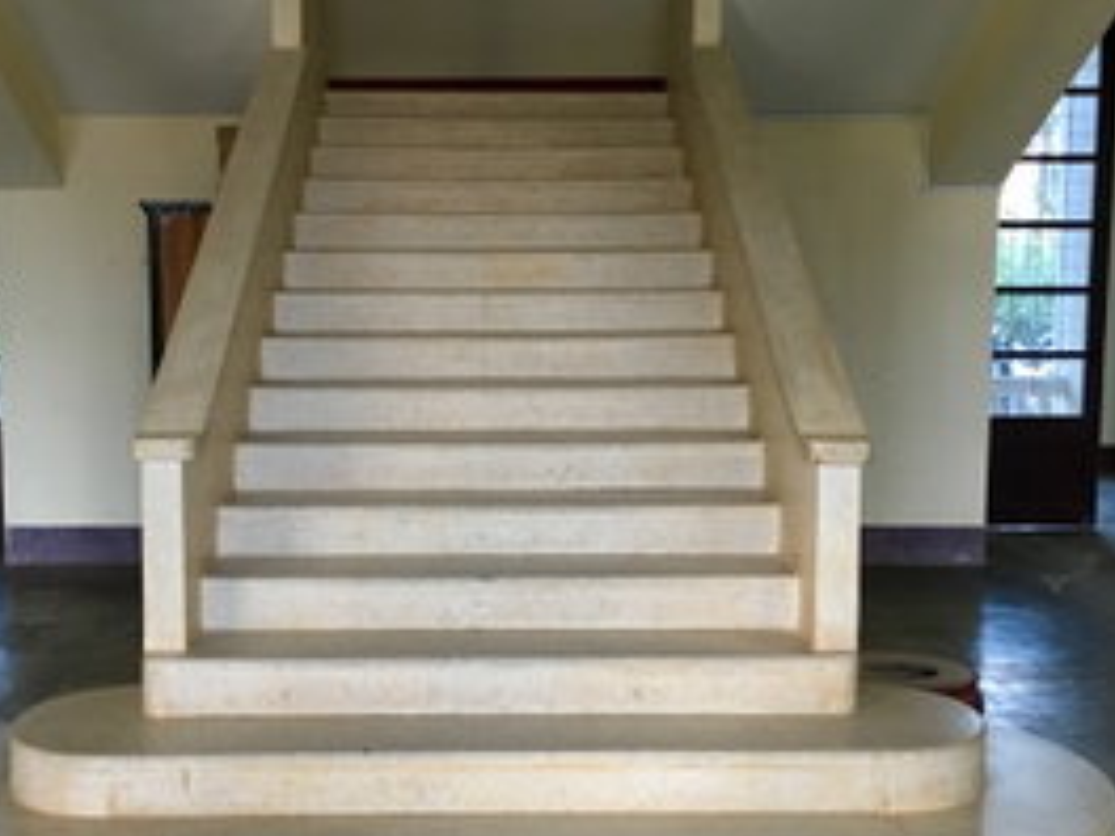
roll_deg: +0.0
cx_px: 498
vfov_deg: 32.9
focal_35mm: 44
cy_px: 426
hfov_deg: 42.9
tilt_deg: -5.9
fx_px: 1417
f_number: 2.2
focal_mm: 4.15
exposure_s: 1/33
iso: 160
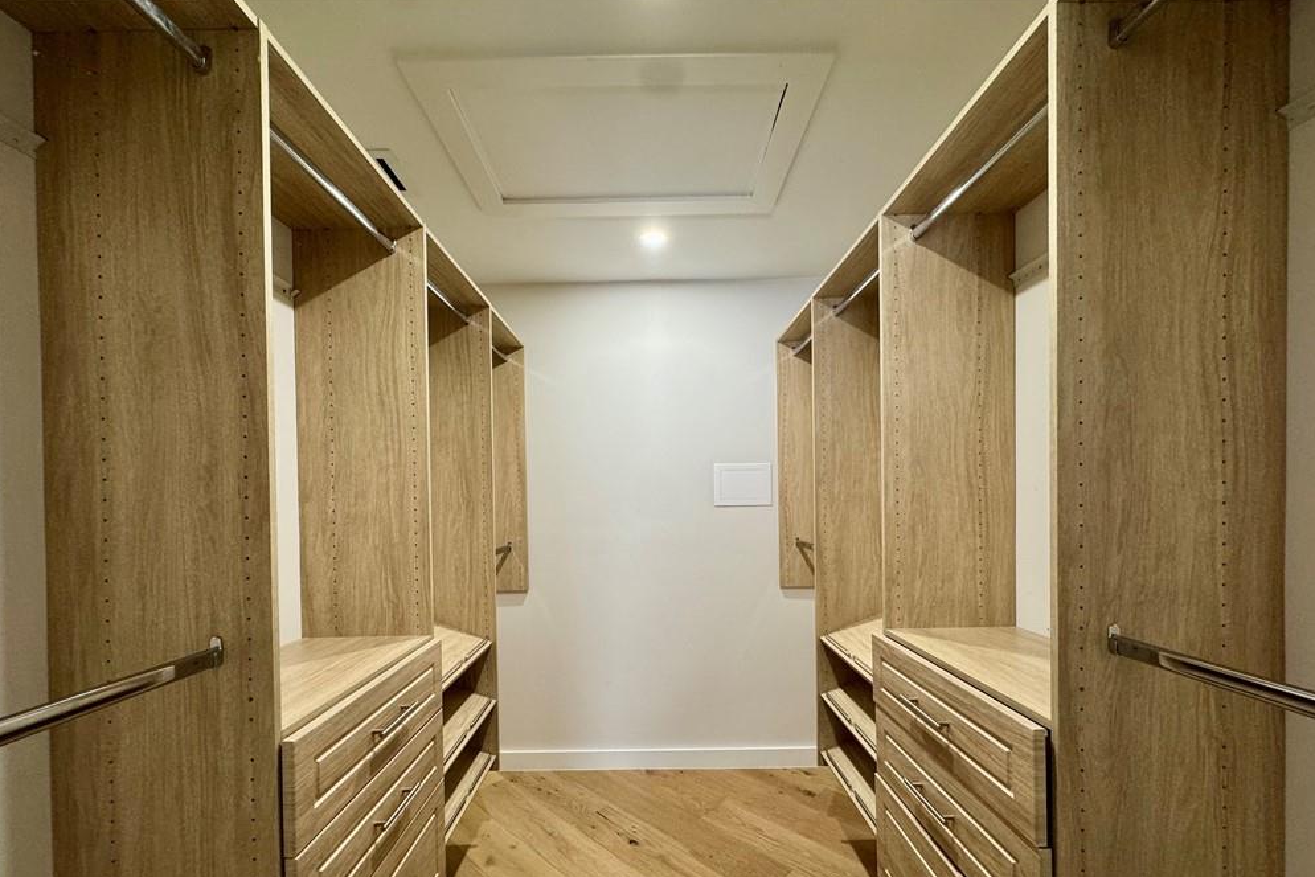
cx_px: 651
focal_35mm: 15
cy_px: 501
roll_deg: +1.6
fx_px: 548
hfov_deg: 100.4
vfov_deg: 76.9
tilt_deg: -0.9
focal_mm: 2.22
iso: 200
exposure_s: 1/60
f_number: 2.2
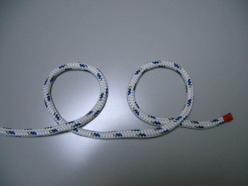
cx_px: 124
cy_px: 93
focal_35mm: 35
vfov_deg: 40.7
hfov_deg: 52.6
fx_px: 251
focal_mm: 5.8
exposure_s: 1/40
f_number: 2.6
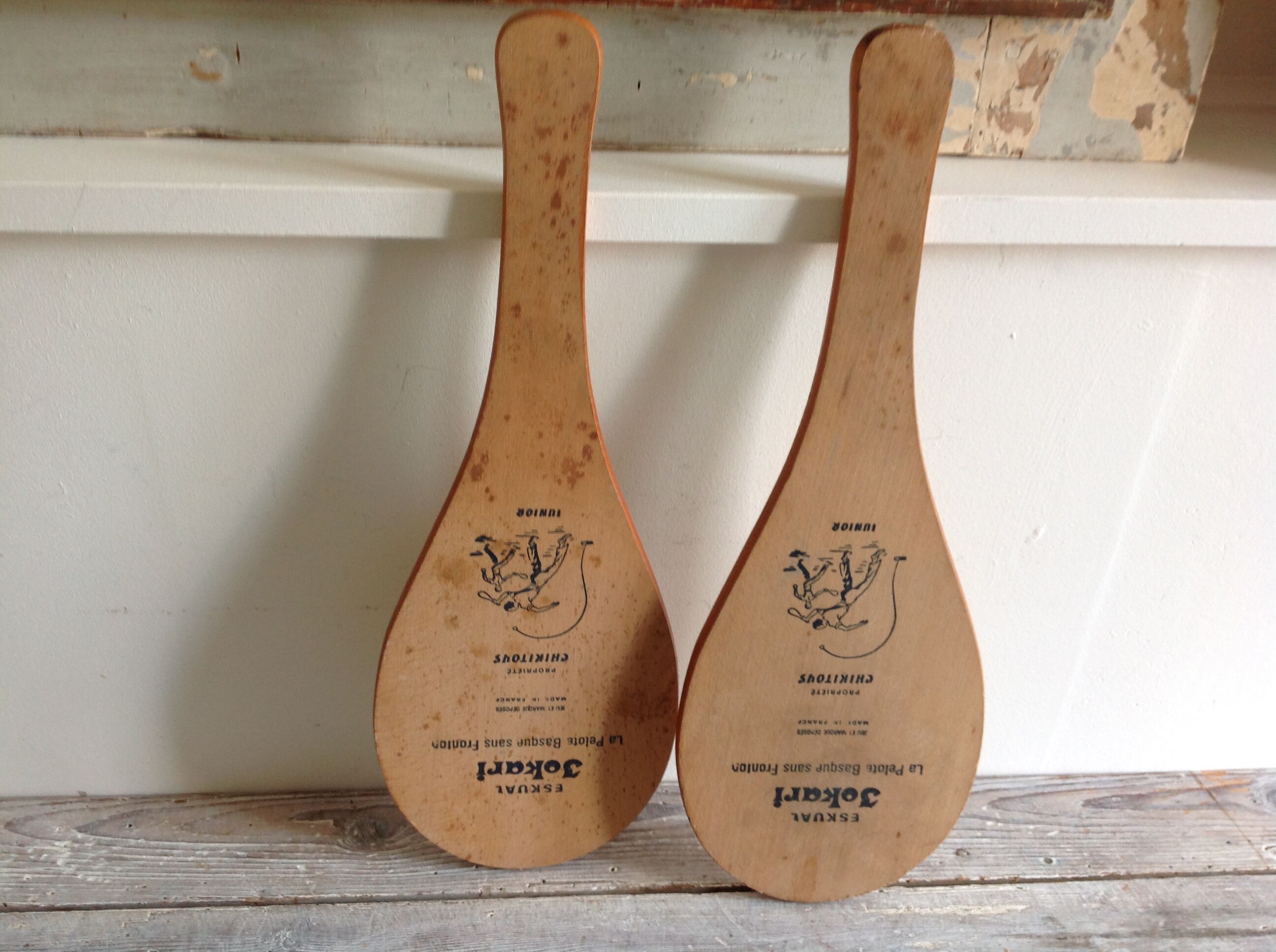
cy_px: 476
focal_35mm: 35
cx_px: 638
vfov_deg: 40.6
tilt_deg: -33.1
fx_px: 1288
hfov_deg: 52.7
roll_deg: -2.3
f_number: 2.4
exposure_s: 1/15
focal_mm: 4.28
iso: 50
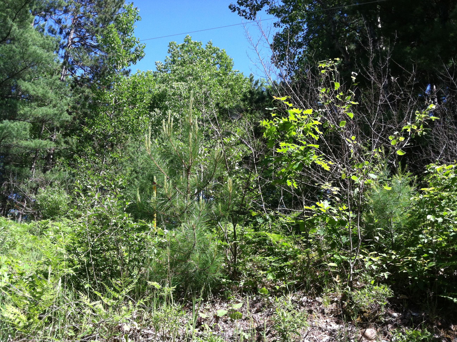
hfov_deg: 52.7
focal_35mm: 35
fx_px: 461
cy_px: 171
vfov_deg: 40.6
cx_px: 228
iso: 80
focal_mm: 3.85
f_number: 2.8
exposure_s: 1/398
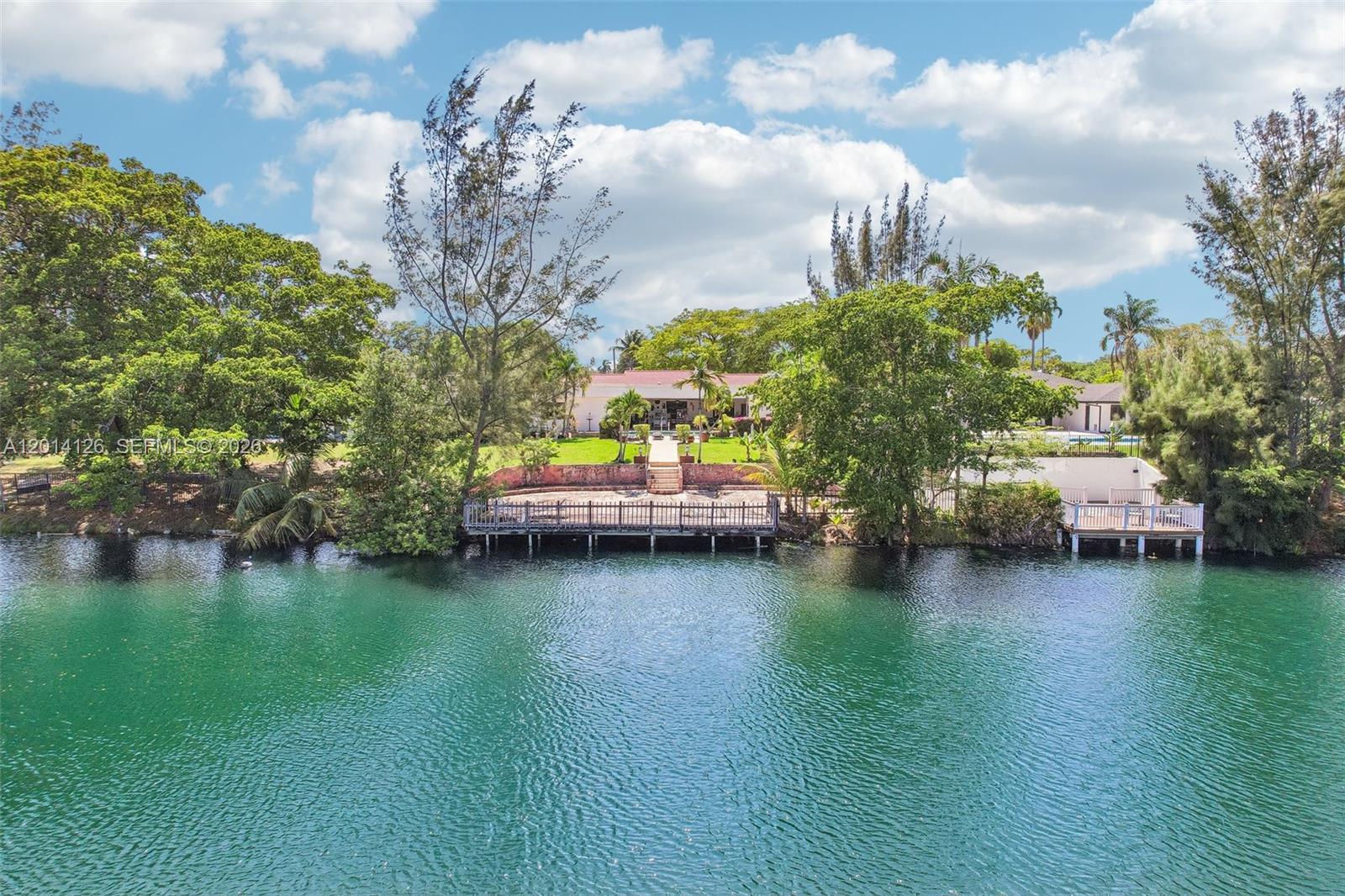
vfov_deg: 57.2
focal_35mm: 22
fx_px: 822
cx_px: 672
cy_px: 448
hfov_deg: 78.6
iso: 100
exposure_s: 1/1500
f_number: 2.8
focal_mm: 8.4
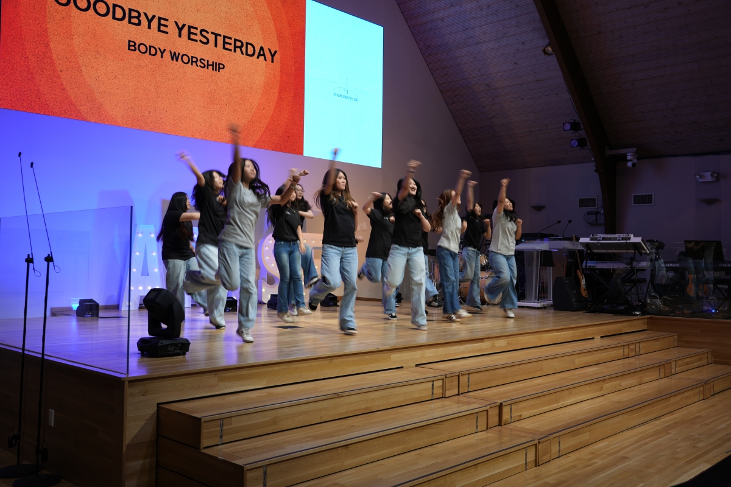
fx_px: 670
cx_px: 366
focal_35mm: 33
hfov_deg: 57.2
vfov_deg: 40.0
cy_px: 244
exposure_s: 1/40
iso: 160
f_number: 4
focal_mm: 33
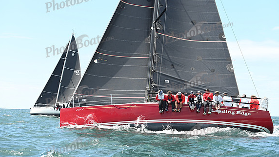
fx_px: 629
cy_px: 63
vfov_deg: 14.2
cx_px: 140
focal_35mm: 85
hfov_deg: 25.0
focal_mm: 80
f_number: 5
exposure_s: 1/1000
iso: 320
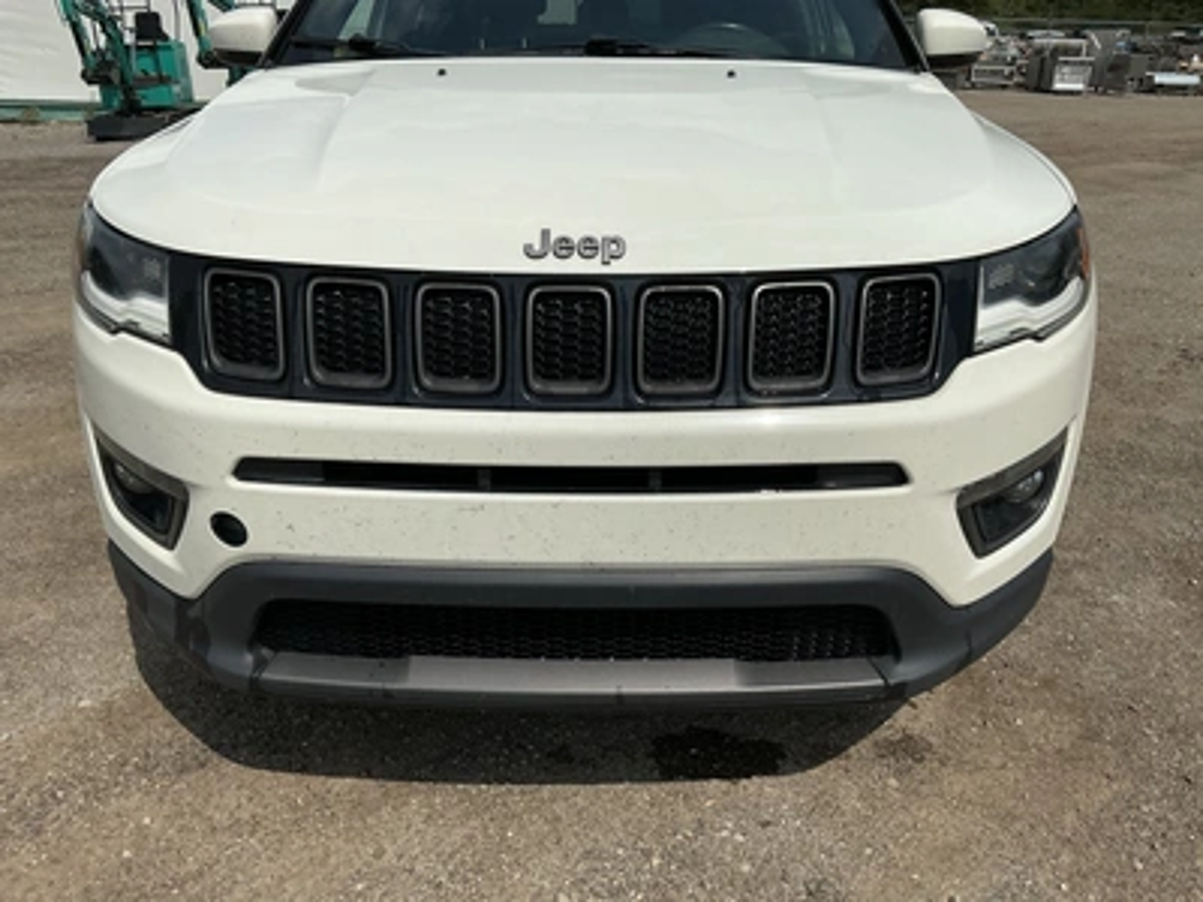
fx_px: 973
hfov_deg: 63.4
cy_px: 451
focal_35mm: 28
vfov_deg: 49.7
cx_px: 602
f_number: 1.8
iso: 25
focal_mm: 3
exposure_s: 1/5263
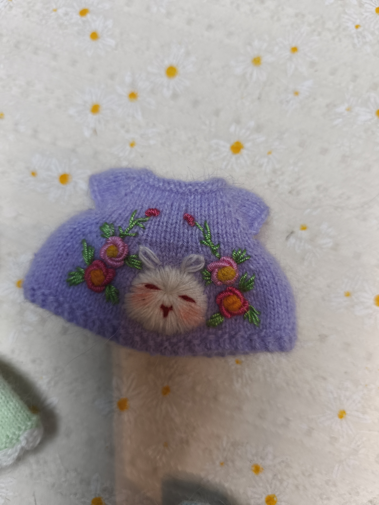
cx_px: 190
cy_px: 252
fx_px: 336
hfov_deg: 58.9
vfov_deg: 73.9
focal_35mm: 23
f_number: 1.6
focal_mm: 5.84
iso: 80
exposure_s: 1/141
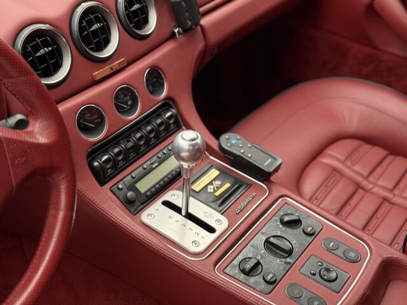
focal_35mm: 48
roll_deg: +2.9
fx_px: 564
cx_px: 204
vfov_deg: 30.3
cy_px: 152
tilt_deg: -35.0
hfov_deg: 39.7
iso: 250
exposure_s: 1/60
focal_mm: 6.76
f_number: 1.78
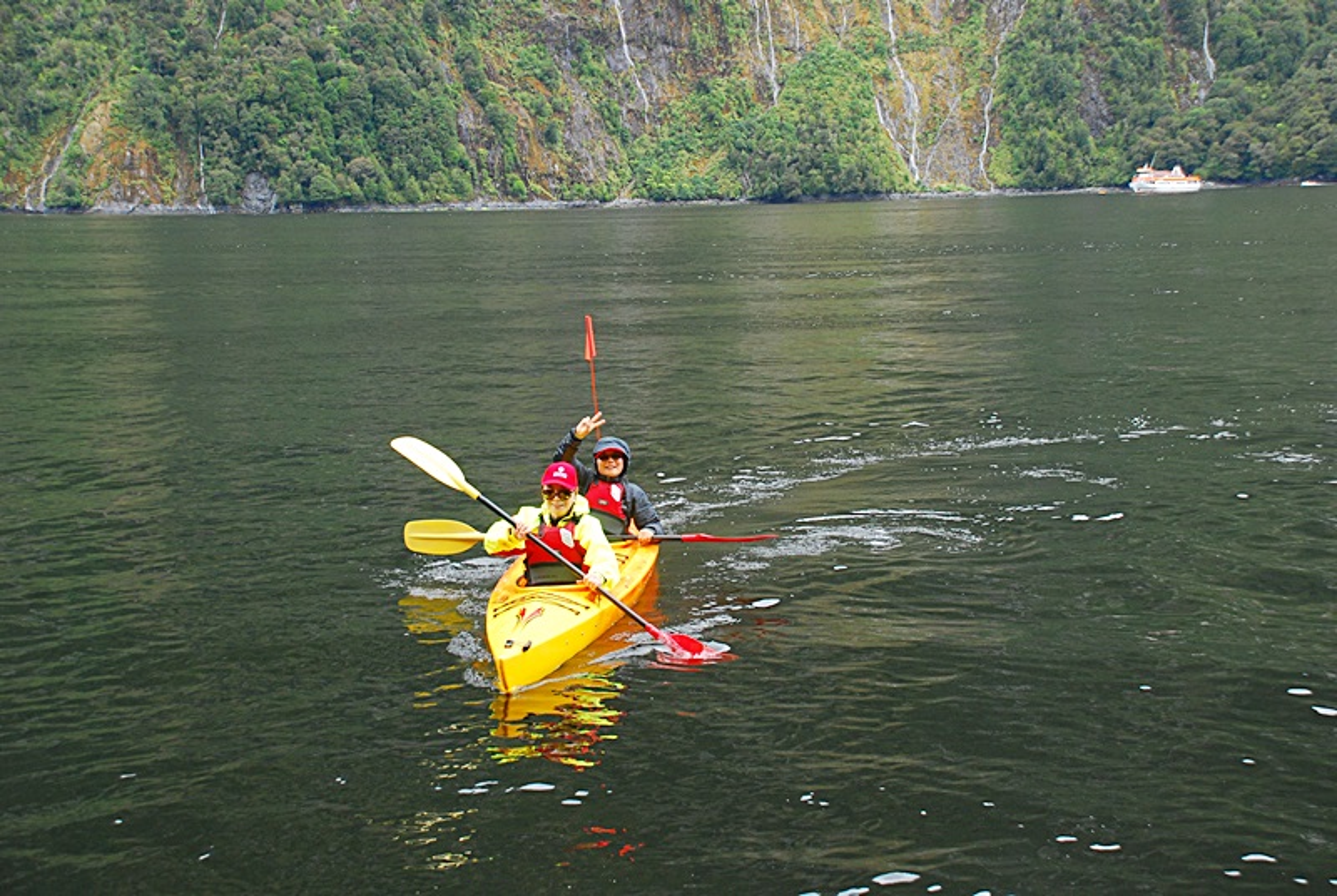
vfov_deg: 25.8
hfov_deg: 37.8
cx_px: 668
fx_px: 1953
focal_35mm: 52
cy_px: 448
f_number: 6.3
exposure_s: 1/160
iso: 400
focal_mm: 35
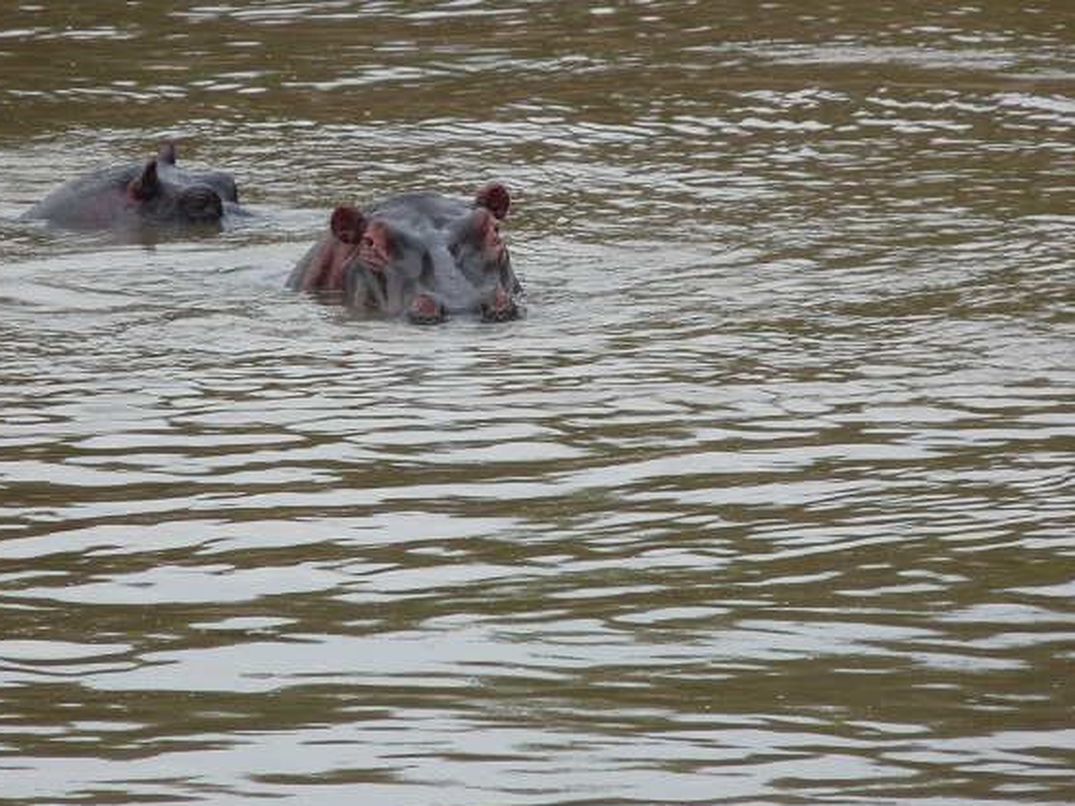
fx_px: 18908
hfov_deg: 3.3
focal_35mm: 609
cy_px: 503
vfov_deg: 2.4
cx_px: 462
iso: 100
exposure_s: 1/250
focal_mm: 86.4
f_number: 5.6
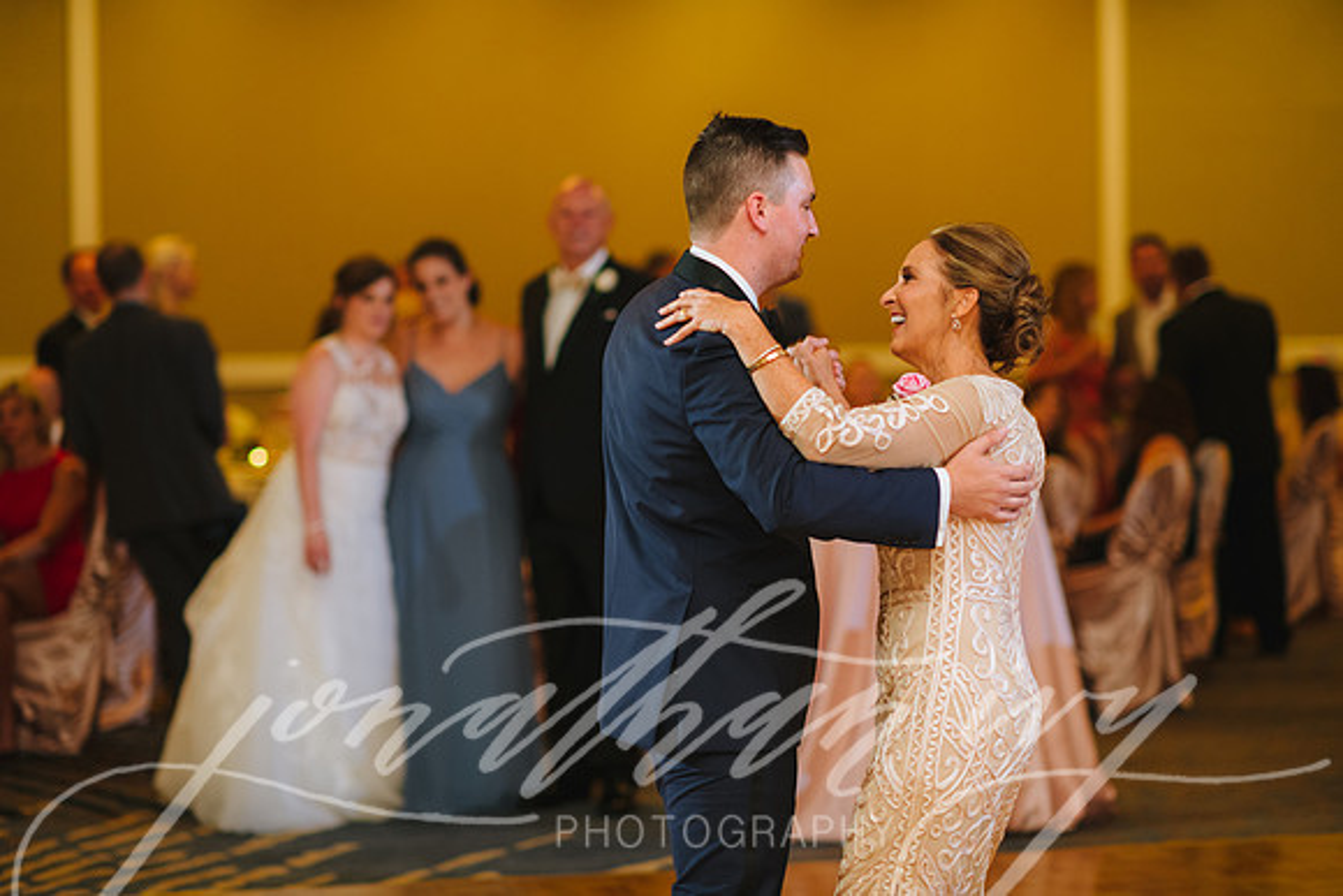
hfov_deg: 23.9
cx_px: 672
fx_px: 3172
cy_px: 448
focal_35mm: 85
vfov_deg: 16.1
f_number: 2
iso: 800
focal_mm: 85
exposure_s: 1/80
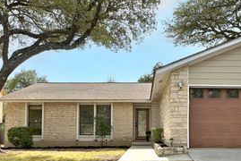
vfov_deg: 48.7
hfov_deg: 65.0
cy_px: 109
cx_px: 182
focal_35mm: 26
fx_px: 174
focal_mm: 14
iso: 400
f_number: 10
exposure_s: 1/250
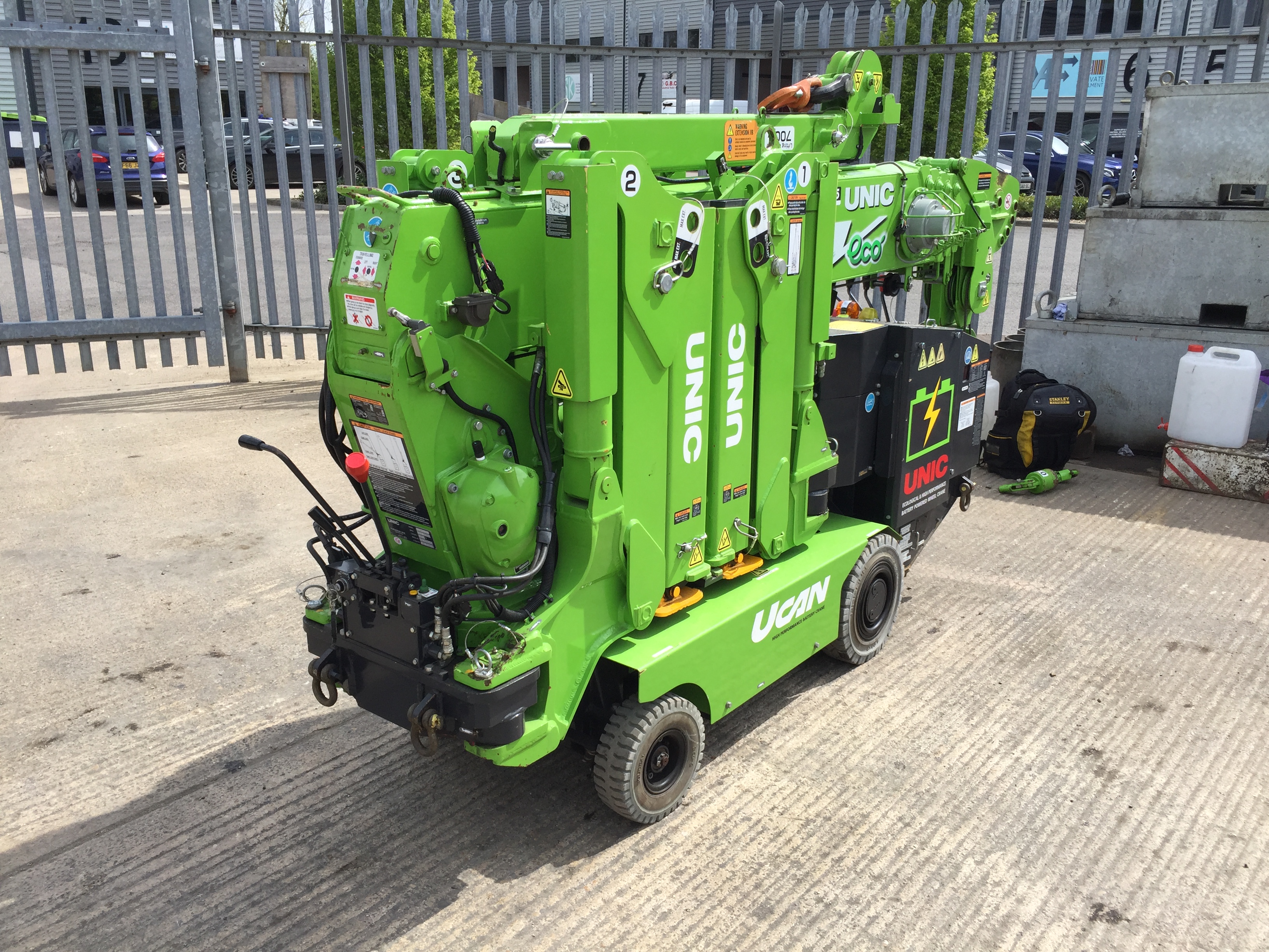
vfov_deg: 48.2
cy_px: 476
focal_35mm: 29
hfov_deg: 61.7
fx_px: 1063
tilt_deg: -18.8
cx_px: 634
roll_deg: -2.6
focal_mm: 4.15
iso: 32
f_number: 2.2
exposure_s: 1/1319
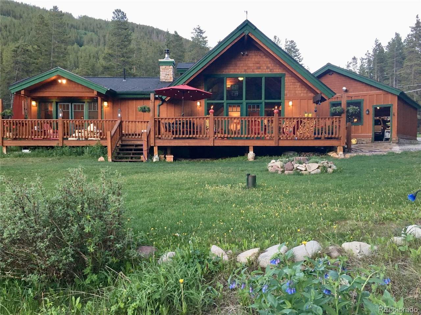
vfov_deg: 48.2
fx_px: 352
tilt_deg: -1.3
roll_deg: -1.0
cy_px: 158
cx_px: 210
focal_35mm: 29
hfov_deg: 61.7
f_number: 2.2
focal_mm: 4.15
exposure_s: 1/30
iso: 40
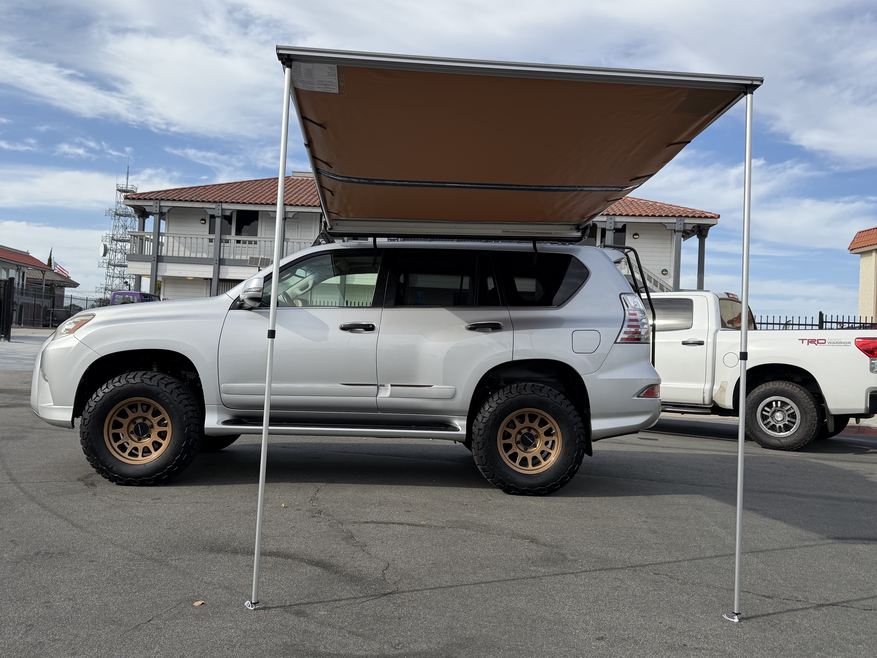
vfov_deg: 49.7
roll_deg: -2.7
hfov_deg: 63.4
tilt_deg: +2.2
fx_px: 709
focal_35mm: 28
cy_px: 320
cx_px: 416
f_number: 1.78
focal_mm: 6.76
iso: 100
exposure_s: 1/2703
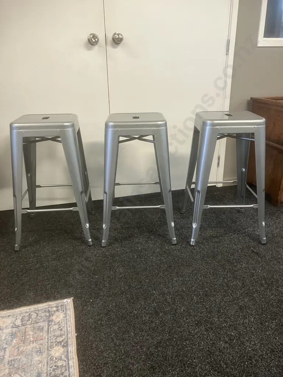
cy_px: 188
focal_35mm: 28
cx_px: 142
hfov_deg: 49.7
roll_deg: -0.1
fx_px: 305
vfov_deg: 63.4
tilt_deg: -20.9
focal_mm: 3.99
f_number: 1.8
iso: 200
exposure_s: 1/50
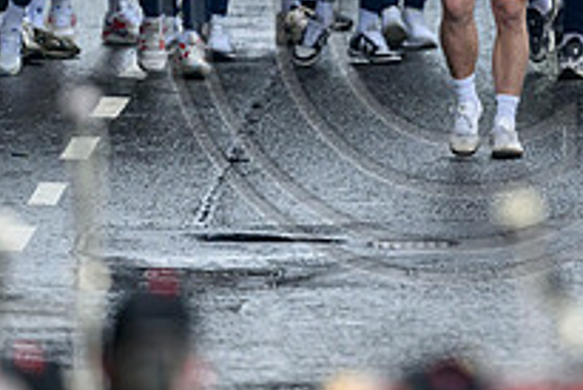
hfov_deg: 1.8
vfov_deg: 1.2
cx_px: 452
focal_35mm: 1130
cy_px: -10
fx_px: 18312
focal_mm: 400
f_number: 2.8
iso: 3200
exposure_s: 1/1000
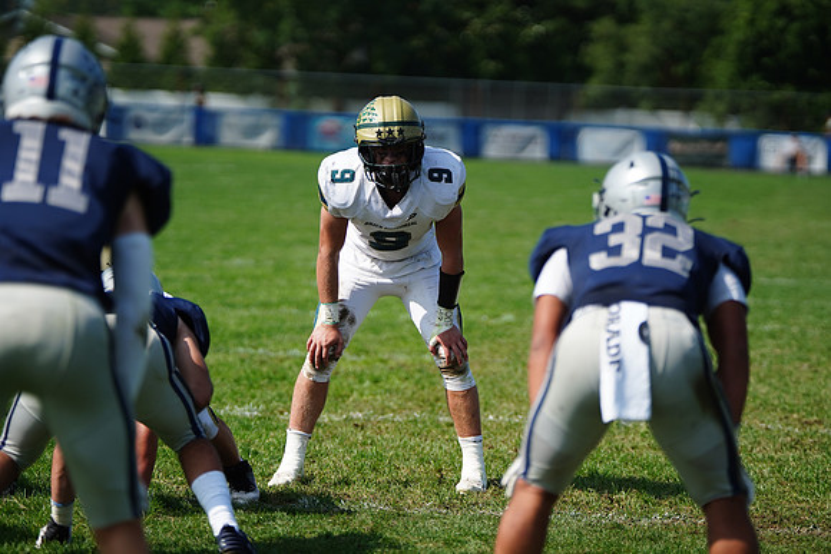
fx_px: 4548
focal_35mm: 197
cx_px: 416
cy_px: 277
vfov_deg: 7.0
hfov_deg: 10.4
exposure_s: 1/5000
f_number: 2.8
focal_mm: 197
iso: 400
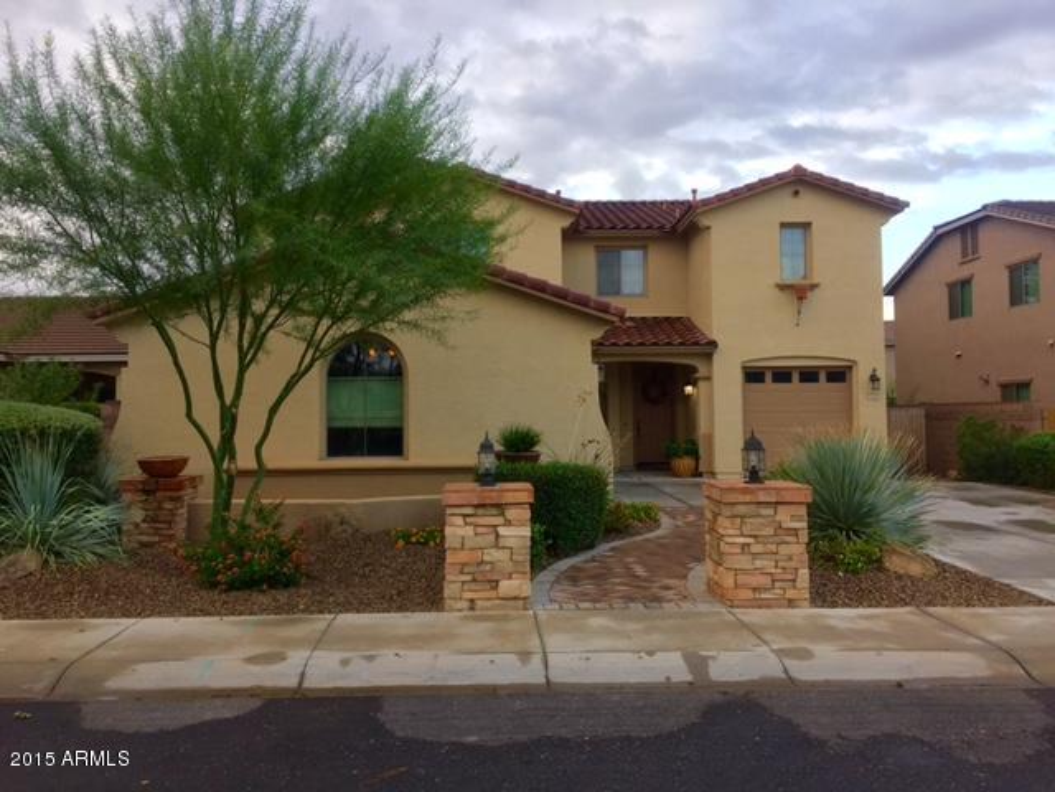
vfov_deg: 48.2
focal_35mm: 29
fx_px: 884
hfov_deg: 61.7
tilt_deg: +1.6
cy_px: 396
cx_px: 528
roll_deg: +0.3
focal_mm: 4.15
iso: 40
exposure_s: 1/120
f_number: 2.2
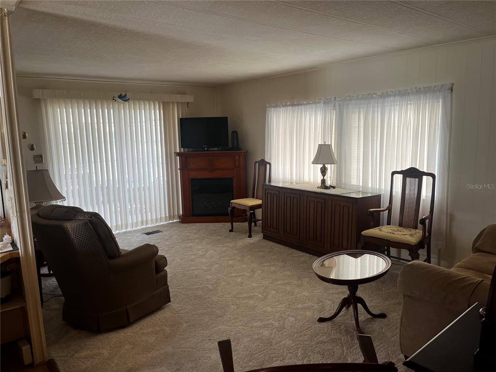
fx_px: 373
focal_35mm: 26
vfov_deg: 53.1
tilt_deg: -9.1
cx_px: 248
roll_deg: +1.3
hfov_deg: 67.3
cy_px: 186
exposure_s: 1/120
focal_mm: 5.1
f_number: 1.6
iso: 125
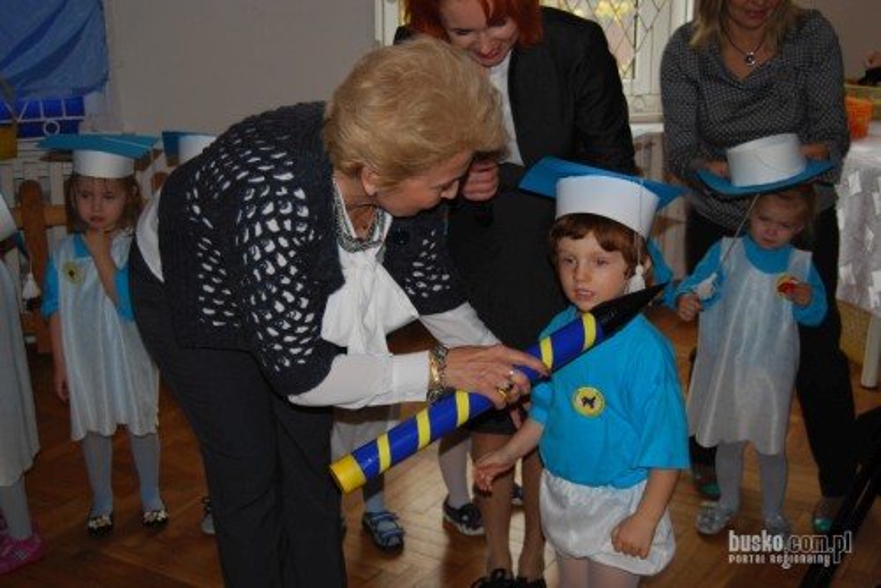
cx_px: 440
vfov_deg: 26.5
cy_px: 294
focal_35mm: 51
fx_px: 1249
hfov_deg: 38.9
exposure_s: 1/60
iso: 200
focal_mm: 34
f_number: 4.5
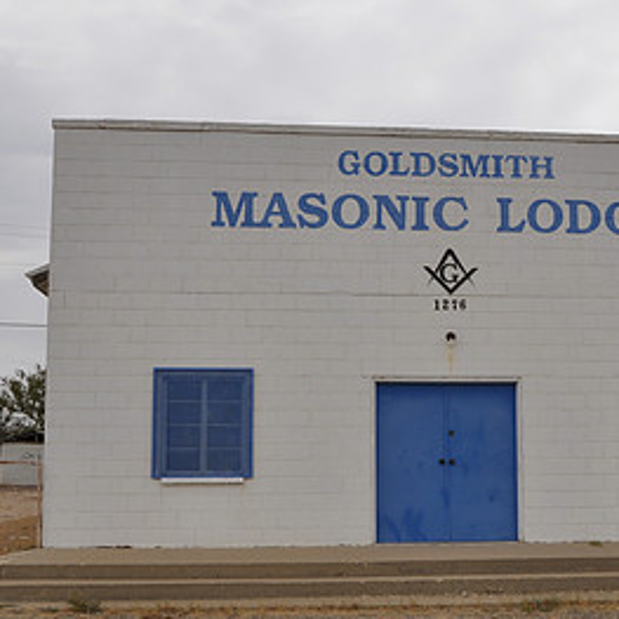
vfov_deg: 29.1
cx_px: 457
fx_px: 1192
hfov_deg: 28.7
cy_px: 338
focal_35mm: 59
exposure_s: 1/250
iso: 200
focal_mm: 21
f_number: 8
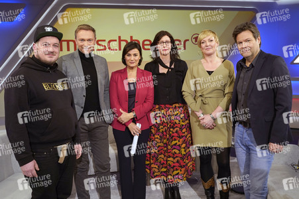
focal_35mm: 33
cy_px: 100
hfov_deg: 57.3
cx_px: 150
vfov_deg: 39.9
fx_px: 274
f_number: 5.6
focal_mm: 33
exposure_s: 1/160
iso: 1600
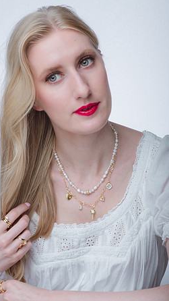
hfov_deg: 10.9
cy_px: 150
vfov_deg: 19.3
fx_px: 884
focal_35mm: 111
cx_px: 72
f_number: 36
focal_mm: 105
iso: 400
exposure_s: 1/250
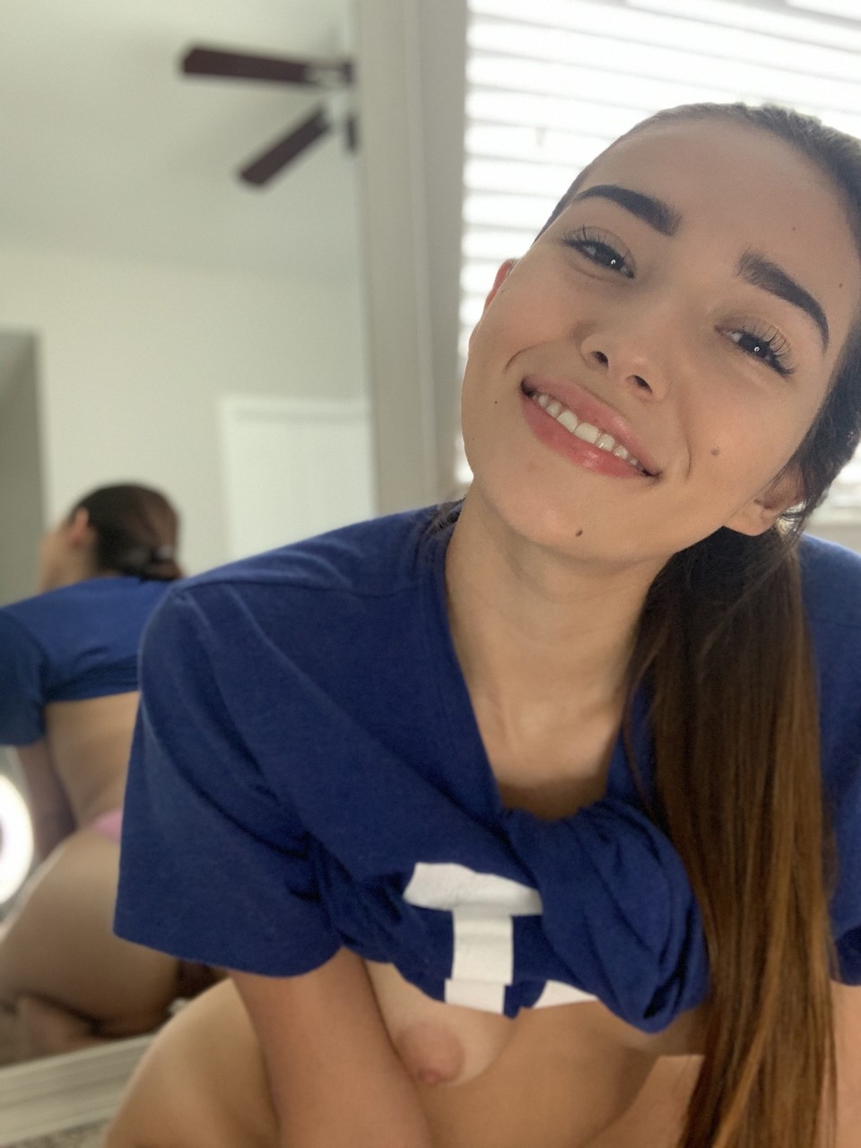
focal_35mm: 32
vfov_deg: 56.8
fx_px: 1061
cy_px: 574
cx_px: 430
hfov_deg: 44.2
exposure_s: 1/40
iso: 200
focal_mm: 2.87
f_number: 2.2
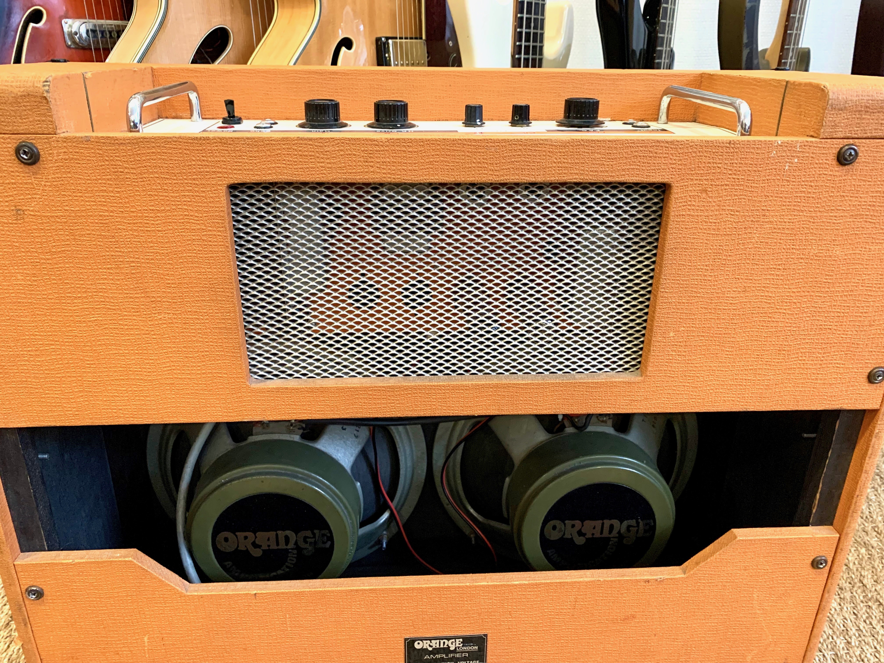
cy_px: 332
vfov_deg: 53.1
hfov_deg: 67.3
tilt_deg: -22.1
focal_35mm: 26
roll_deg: -0.1
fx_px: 664
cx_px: 442
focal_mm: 4.25
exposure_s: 1/33
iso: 400
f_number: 1.8
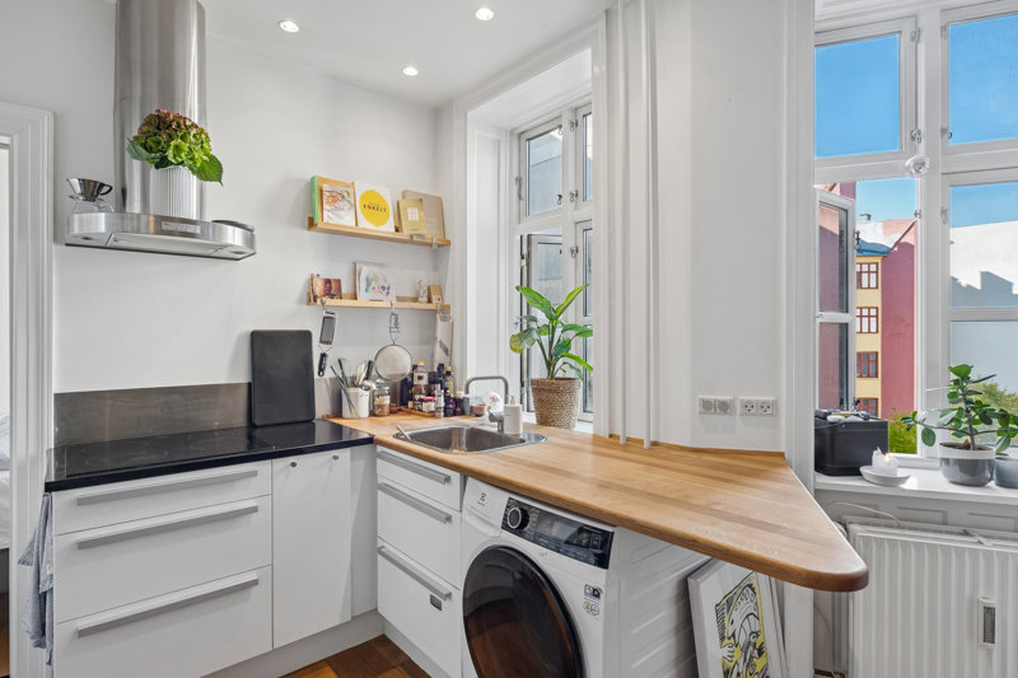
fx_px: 509
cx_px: 509
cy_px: 339
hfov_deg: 90.0
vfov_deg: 67.4
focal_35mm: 18
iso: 160
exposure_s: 1/3.33
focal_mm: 18
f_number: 8
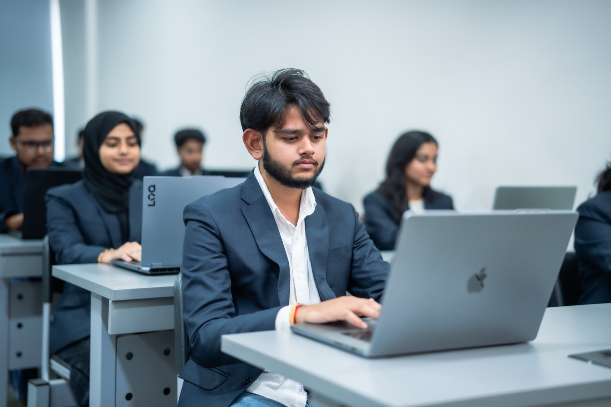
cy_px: 204
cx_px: 306
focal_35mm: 50
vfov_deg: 27.0
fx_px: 848
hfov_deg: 39.6
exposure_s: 1/200
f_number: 1.4
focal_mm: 50
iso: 320
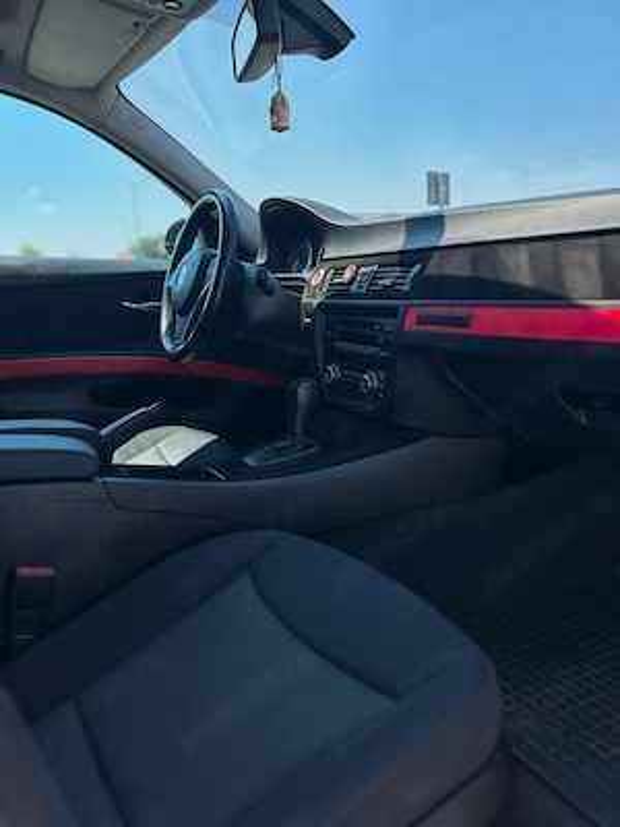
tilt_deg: -11.8
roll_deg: +2.6
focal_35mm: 26
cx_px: 310
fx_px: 621
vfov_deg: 67.3
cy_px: 414
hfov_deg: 53.1
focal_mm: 5.7
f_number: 1.5
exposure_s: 1/2457
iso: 50
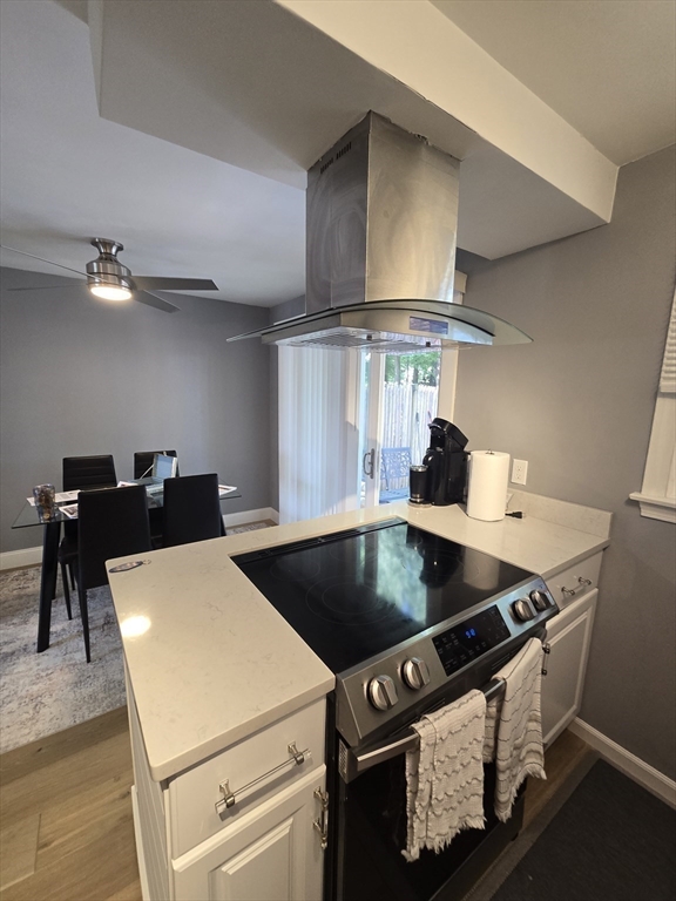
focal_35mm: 13
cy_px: 450
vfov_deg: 106.2
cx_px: 338
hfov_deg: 89.9
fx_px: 338
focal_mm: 2.2
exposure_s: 1/60
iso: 200
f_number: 2.2
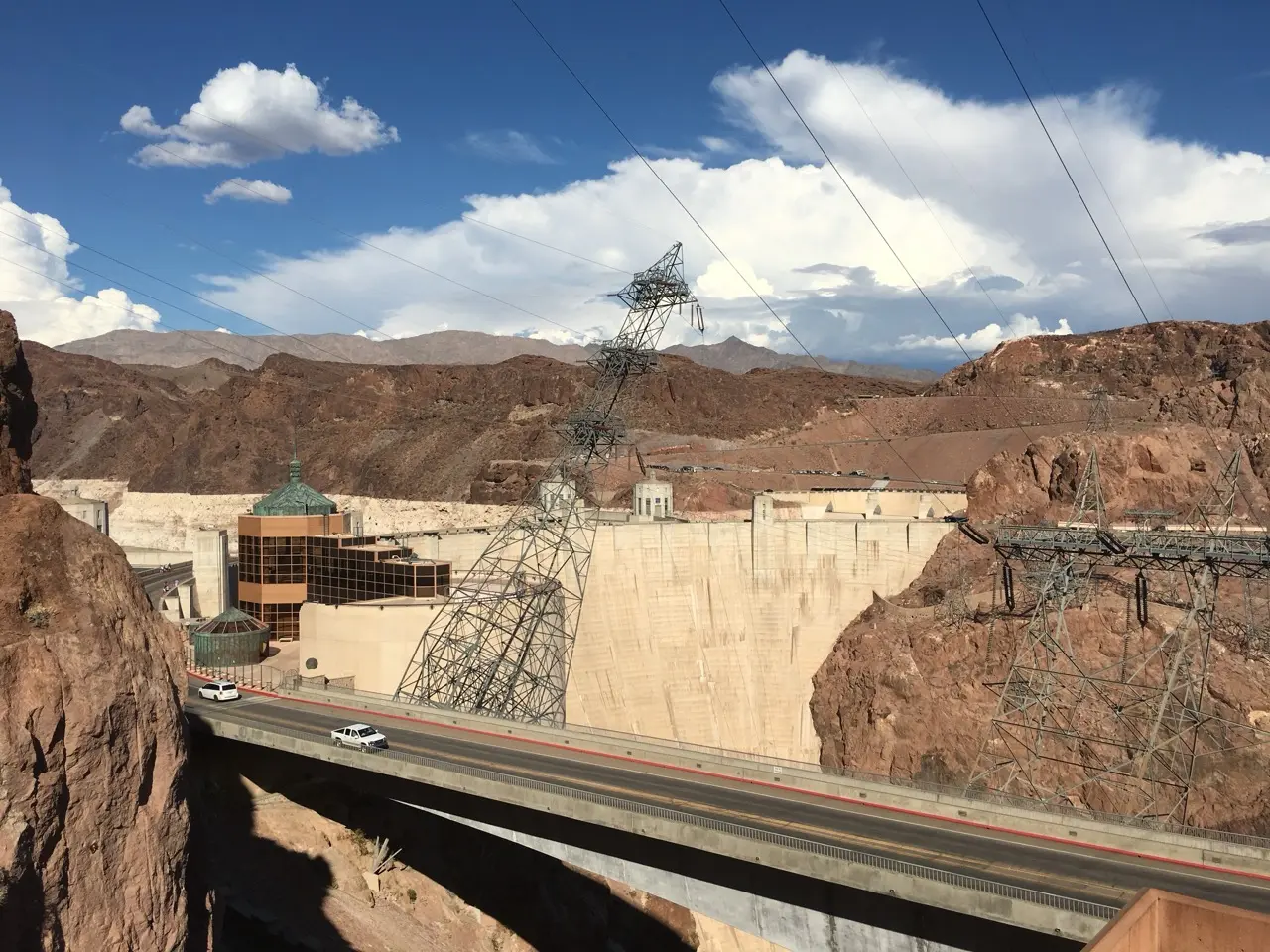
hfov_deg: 61.7
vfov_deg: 48.2
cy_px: 476
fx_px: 1064
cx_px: 635
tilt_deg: -0.7
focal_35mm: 29
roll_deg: +0.3
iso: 25
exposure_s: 1/3497
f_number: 2.2
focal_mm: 4.15
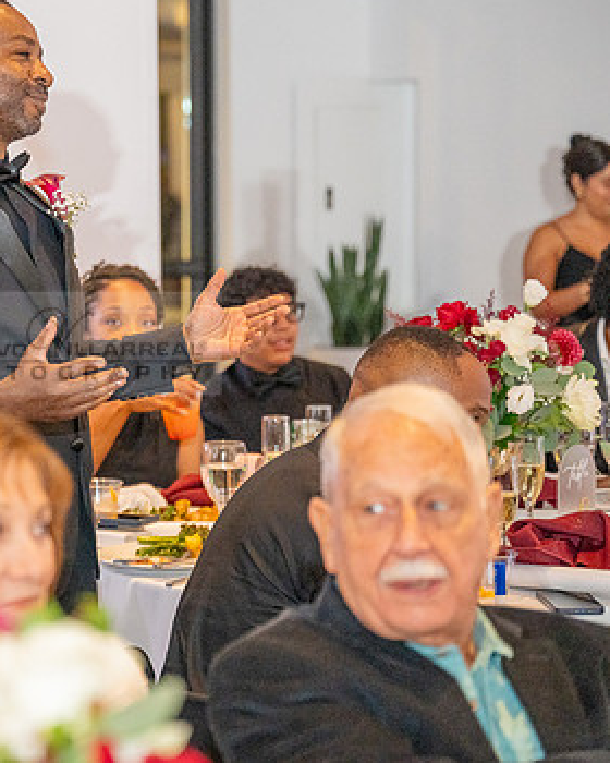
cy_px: 343
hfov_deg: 14.0
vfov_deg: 17.6
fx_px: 2460
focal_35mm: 109
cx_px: 37
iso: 2000
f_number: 2.8
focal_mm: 70
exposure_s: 1/200
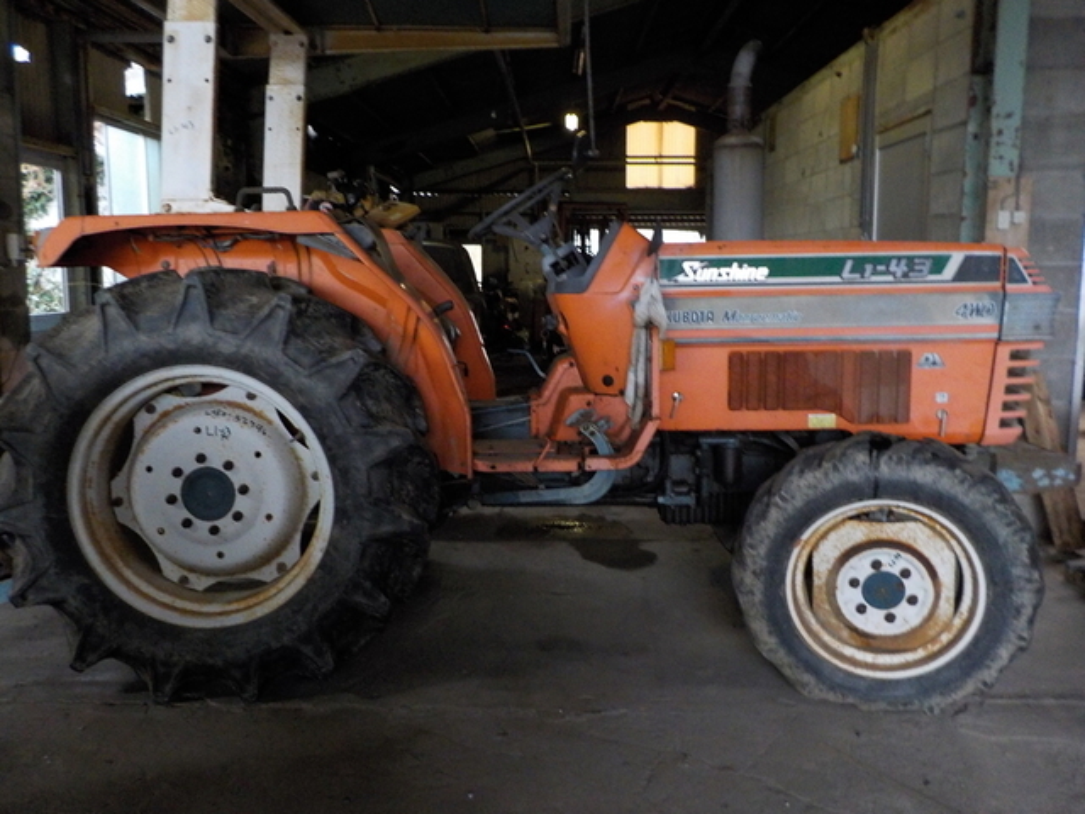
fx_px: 940
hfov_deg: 60.0
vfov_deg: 46.8
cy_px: 407
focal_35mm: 30
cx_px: 542
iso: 450
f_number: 3.3
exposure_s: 1/15
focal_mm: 4.1
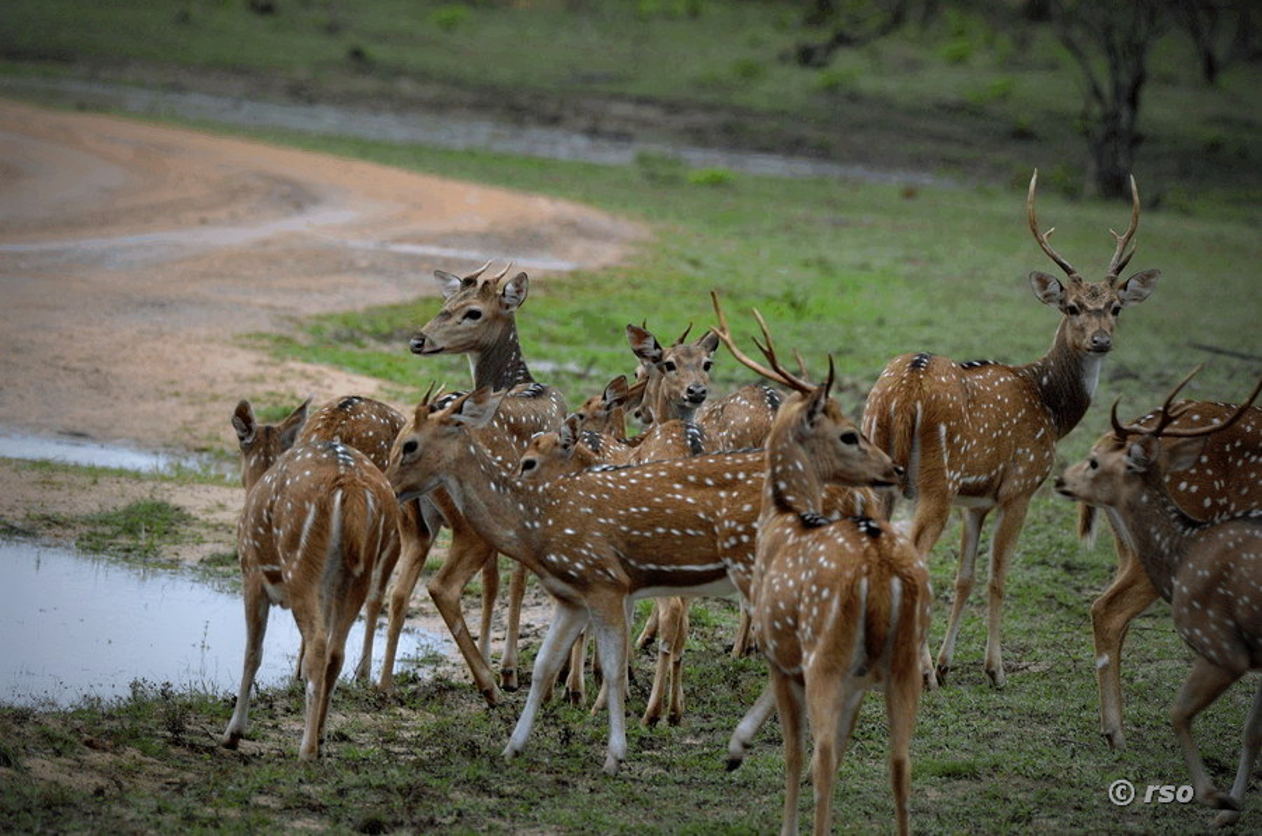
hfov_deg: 5.1
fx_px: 14167
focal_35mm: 405
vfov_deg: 3.4
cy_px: 418
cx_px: 631
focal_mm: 270
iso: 250
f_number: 5.6
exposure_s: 1/320
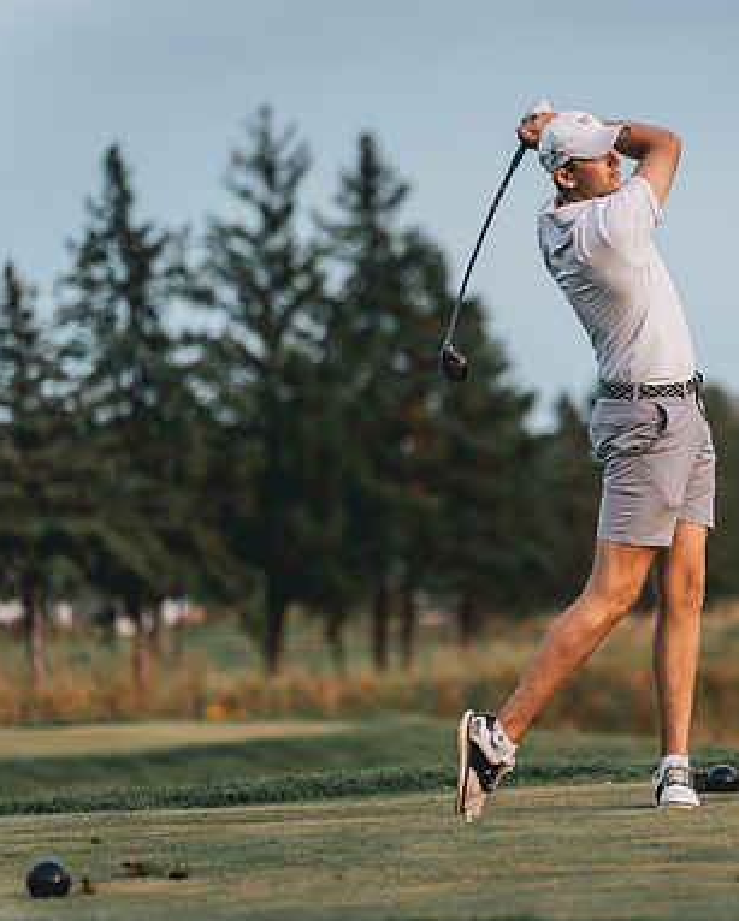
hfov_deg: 7.3
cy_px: 463
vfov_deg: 9.1
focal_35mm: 213
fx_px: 5816
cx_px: 597
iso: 400
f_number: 2.8
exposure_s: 1/2500
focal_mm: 150
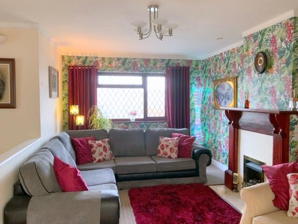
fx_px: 250
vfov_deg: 48.2
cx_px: 149
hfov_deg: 61.7
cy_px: 112
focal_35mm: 29
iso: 200
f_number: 1.8
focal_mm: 3
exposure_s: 1/50
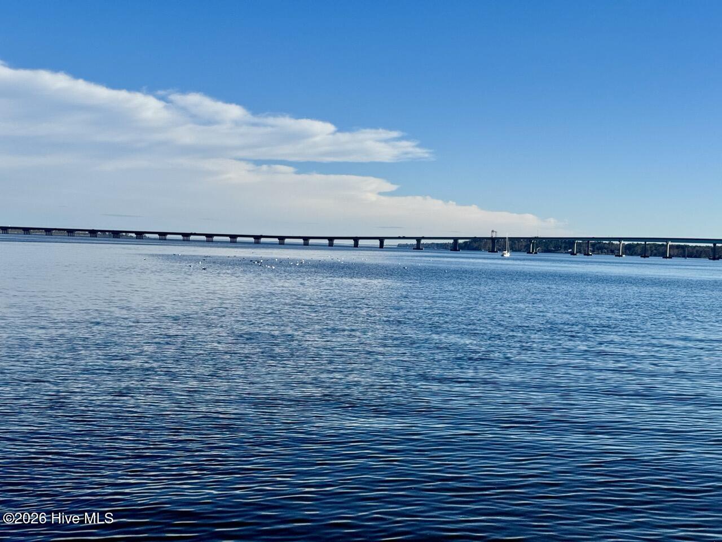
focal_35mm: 48
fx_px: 1001
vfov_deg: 30.3
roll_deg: -2.6
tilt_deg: -2.6
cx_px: 361
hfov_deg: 39.7
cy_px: 271
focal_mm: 6.76
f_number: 1.78
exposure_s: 1/7937
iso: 64
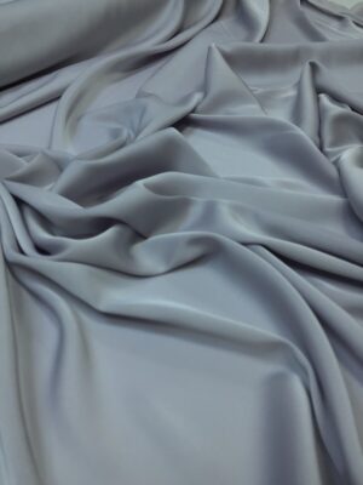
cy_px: 242
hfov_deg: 48.2
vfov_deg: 61.7
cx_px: 182
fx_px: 405
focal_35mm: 29
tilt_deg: -39.6
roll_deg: +2.8
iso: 32
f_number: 2.2
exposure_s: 1/33
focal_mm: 4.15
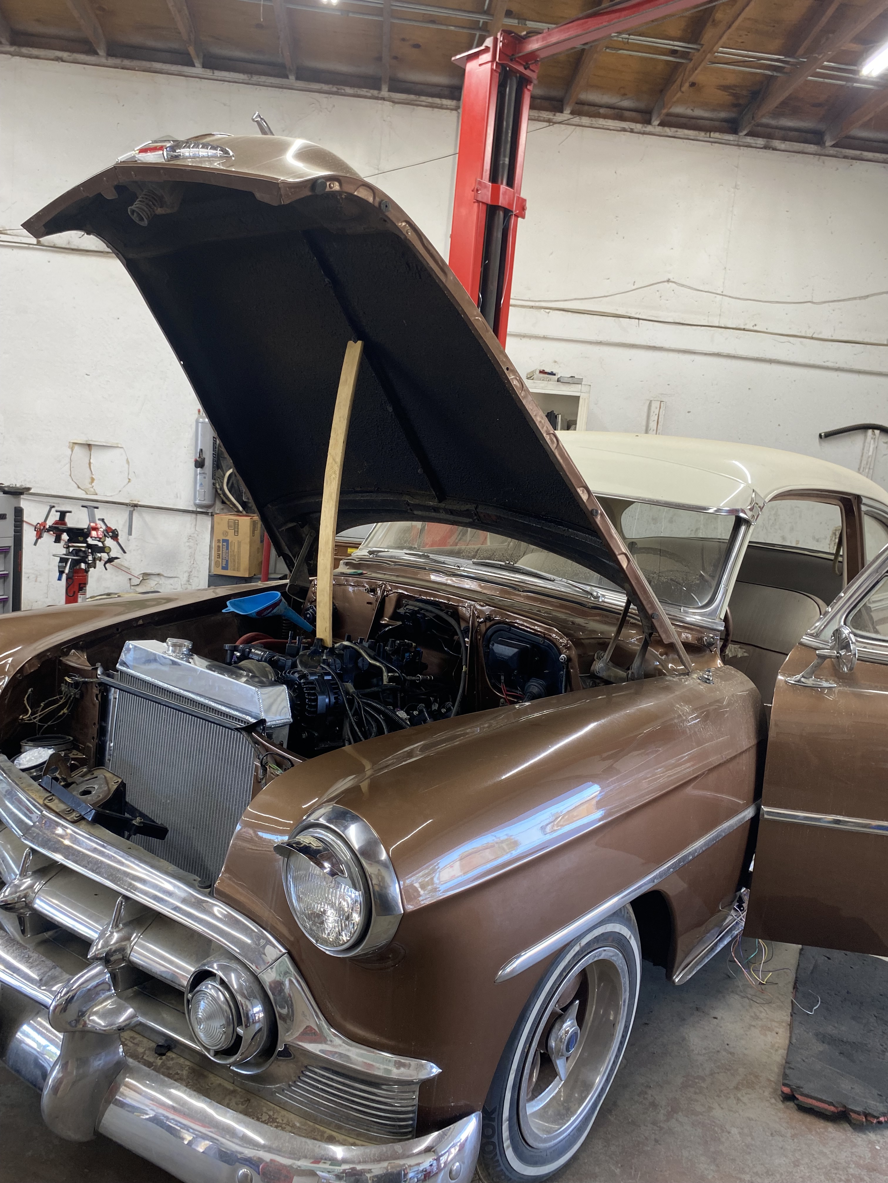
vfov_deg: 67.3
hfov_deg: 53.1
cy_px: 592
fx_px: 889
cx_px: 444
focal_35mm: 26
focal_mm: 4.25
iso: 80
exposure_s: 1/60
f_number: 1.8
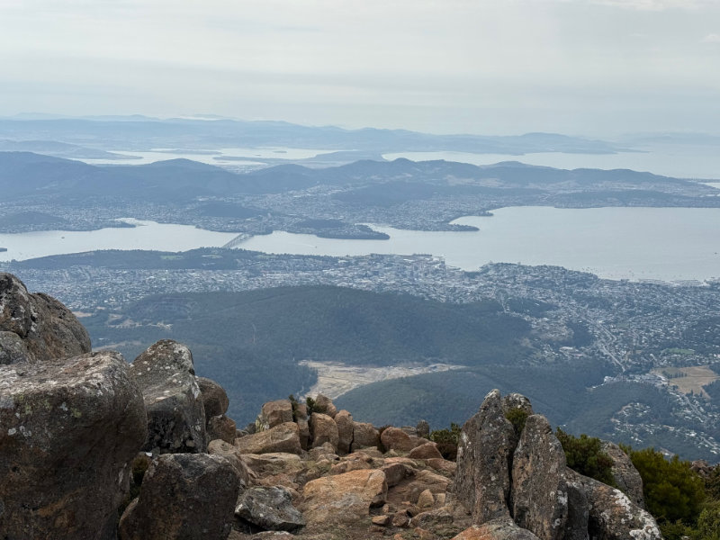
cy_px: 270
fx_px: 998
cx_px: 360
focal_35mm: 48
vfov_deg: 30.3
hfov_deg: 39.7
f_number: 1.8
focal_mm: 6.8
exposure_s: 1/7874
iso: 80
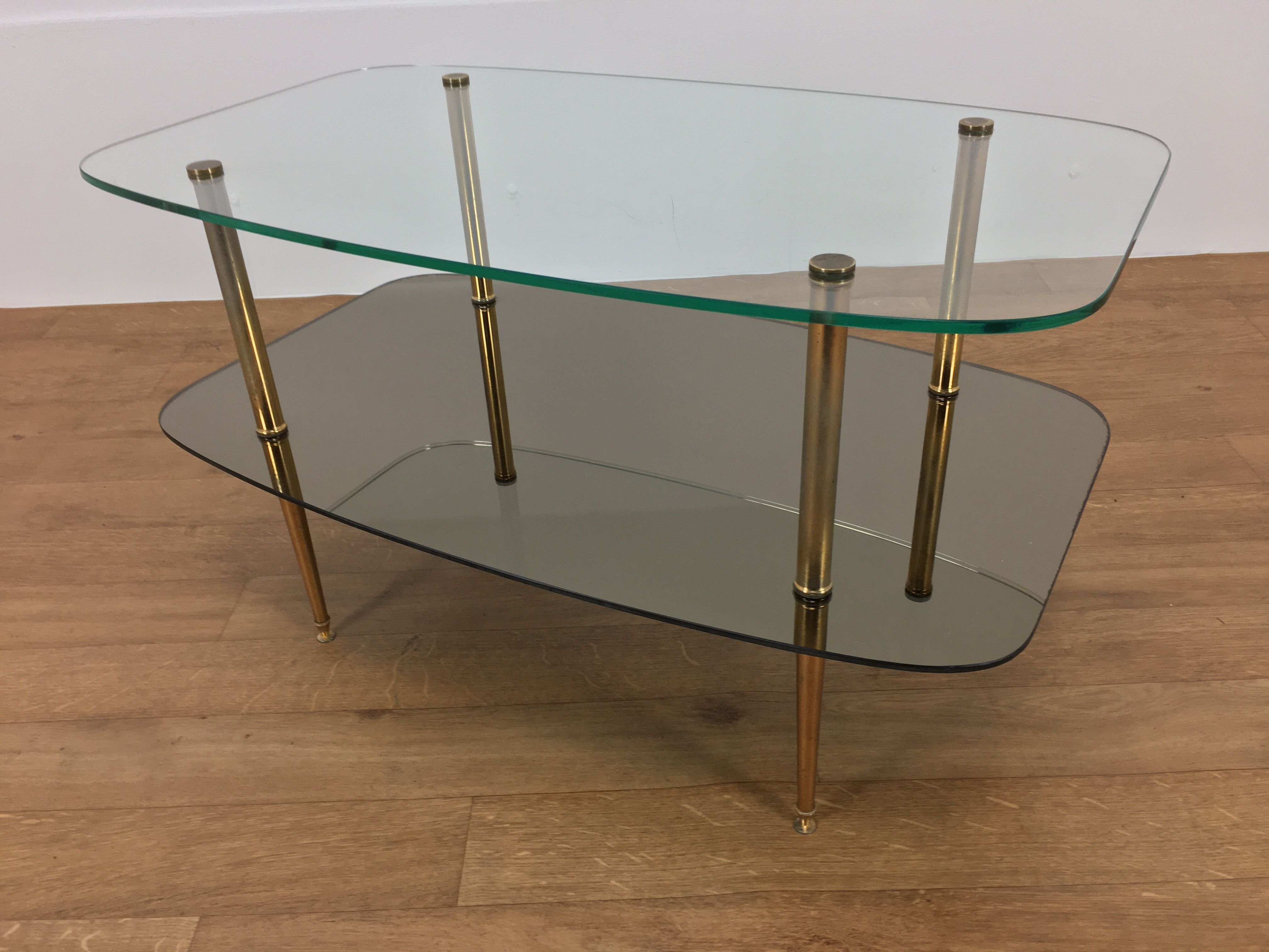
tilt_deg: -32.1
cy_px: 476
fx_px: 1063
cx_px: 634
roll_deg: +2.1
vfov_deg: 48.2
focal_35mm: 29
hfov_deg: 61.7
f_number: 2.2
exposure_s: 1/33
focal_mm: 4.15
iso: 40
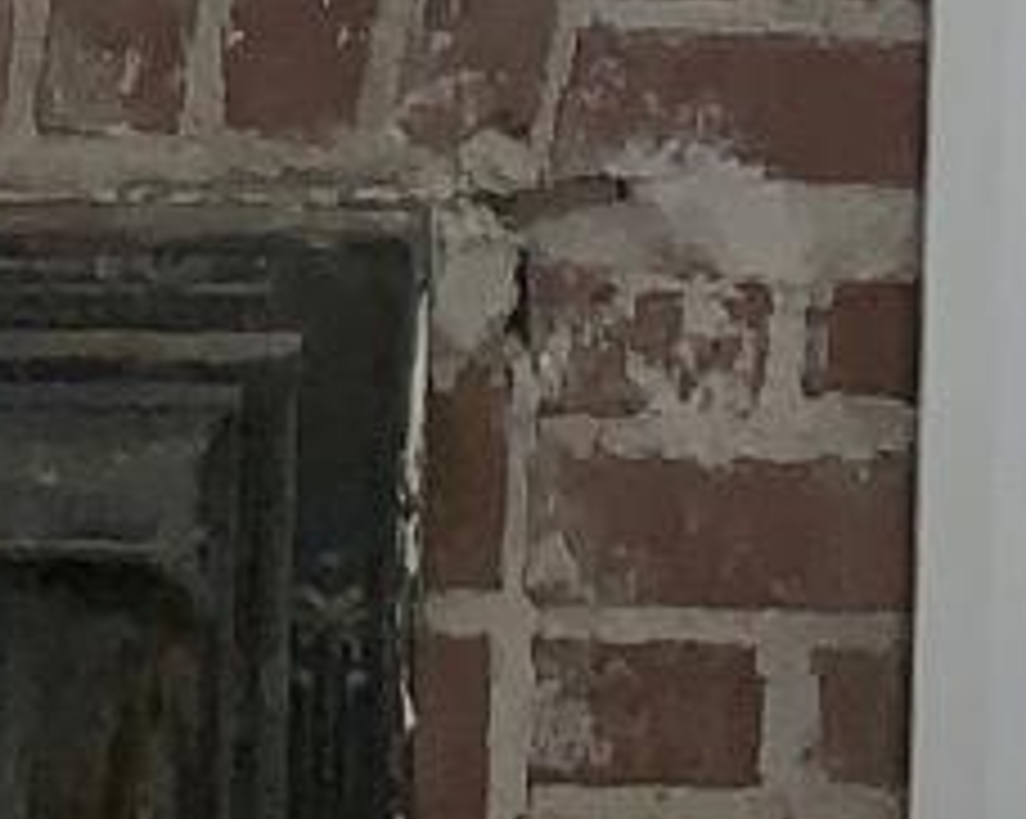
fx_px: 6766
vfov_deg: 6.5
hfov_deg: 8.5
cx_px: -572
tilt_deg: -3.0
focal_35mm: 223
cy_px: -1233
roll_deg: -0.6
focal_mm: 4.25
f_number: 1.8
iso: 25
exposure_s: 1/293
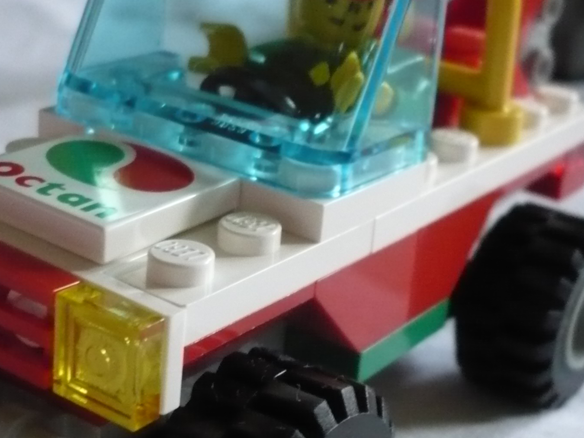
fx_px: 1232
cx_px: 347
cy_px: 185
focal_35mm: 73
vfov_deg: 20.2
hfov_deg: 26.6
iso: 400
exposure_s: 1/50
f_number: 2.8
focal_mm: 5.8
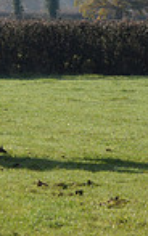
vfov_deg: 4.4
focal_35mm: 482
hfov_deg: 2.7
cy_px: 63
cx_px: -278
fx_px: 3108
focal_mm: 120
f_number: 8
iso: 1000
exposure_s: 1/1250
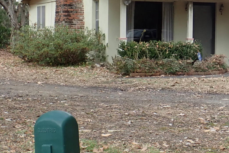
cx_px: 237
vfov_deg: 11.5
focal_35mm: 119
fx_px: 757
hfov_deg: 16.8
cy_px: 62
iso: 100
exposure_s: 1/160
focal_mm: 7.34
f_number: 4
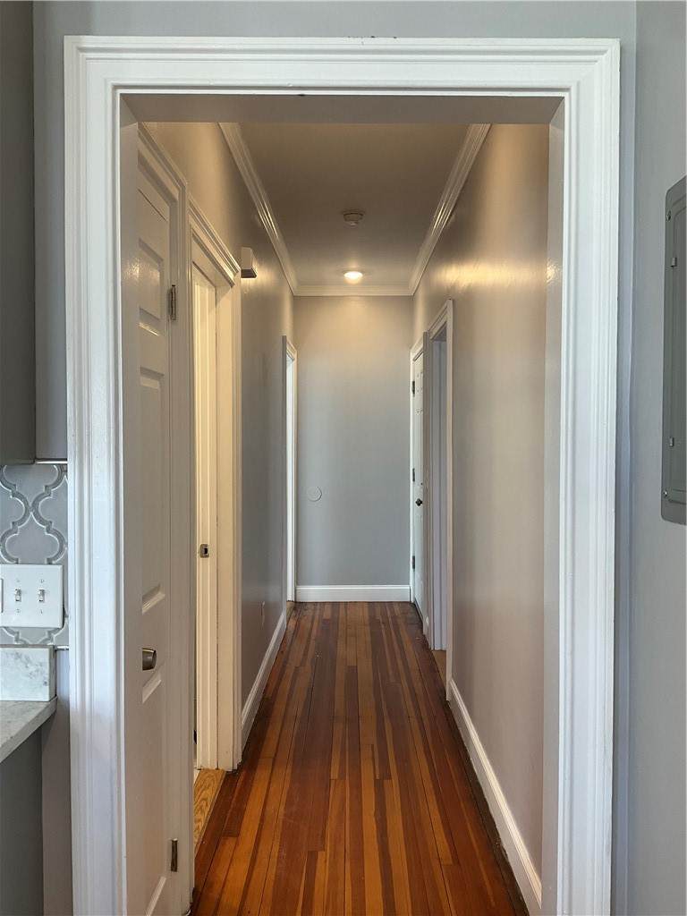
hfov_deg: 48.2
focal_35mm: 29
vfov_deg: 61.7
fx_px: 767
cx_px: 344
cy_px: 458
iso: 64
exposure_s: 1/120
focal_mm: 3
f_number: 1.8
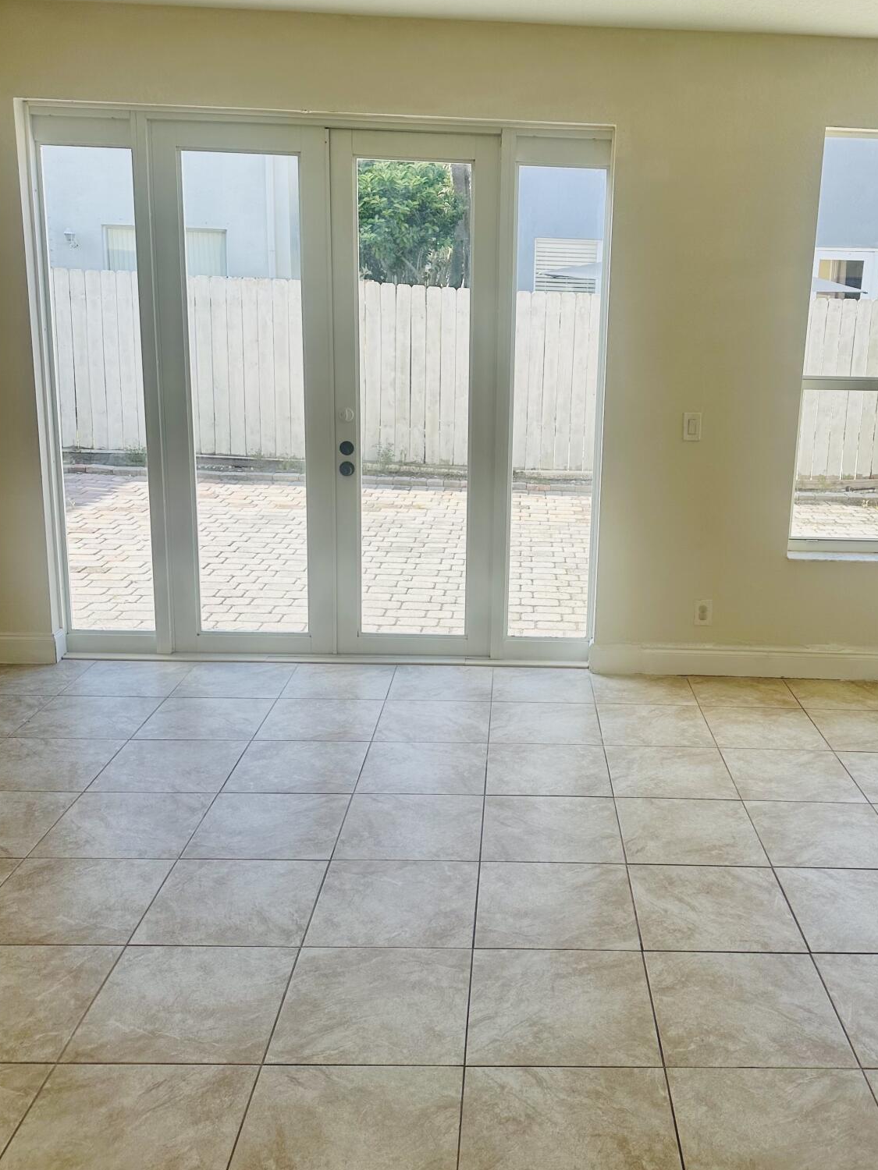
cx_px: 561
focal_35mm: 32
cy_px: 544
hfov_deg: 43.7
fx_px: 1082
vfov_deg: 56.8
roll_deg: -2.5
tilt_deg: -12.5
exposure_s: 1/1062
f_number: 1.78
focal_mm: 6.86
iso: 80
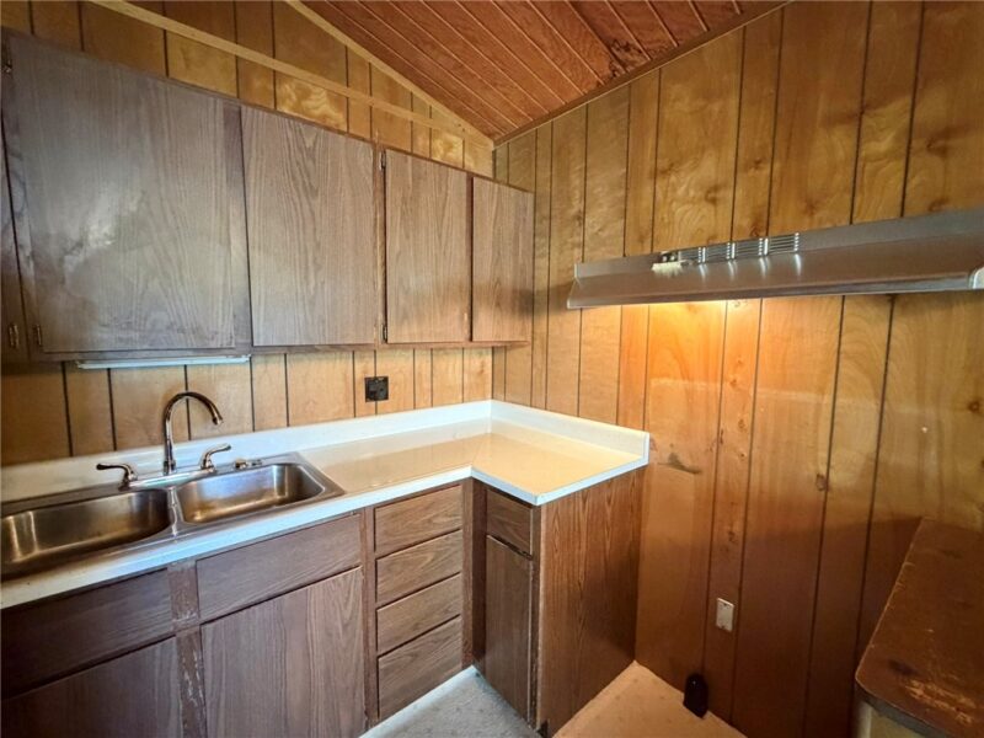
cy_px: 369
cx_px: 492
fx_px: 398
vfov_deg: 85.7
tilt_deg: -5.7
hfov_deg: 102.1
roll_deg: +2.0
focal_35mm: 14
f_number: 2.2
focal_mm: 2.22
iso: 1000
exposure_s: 1/40
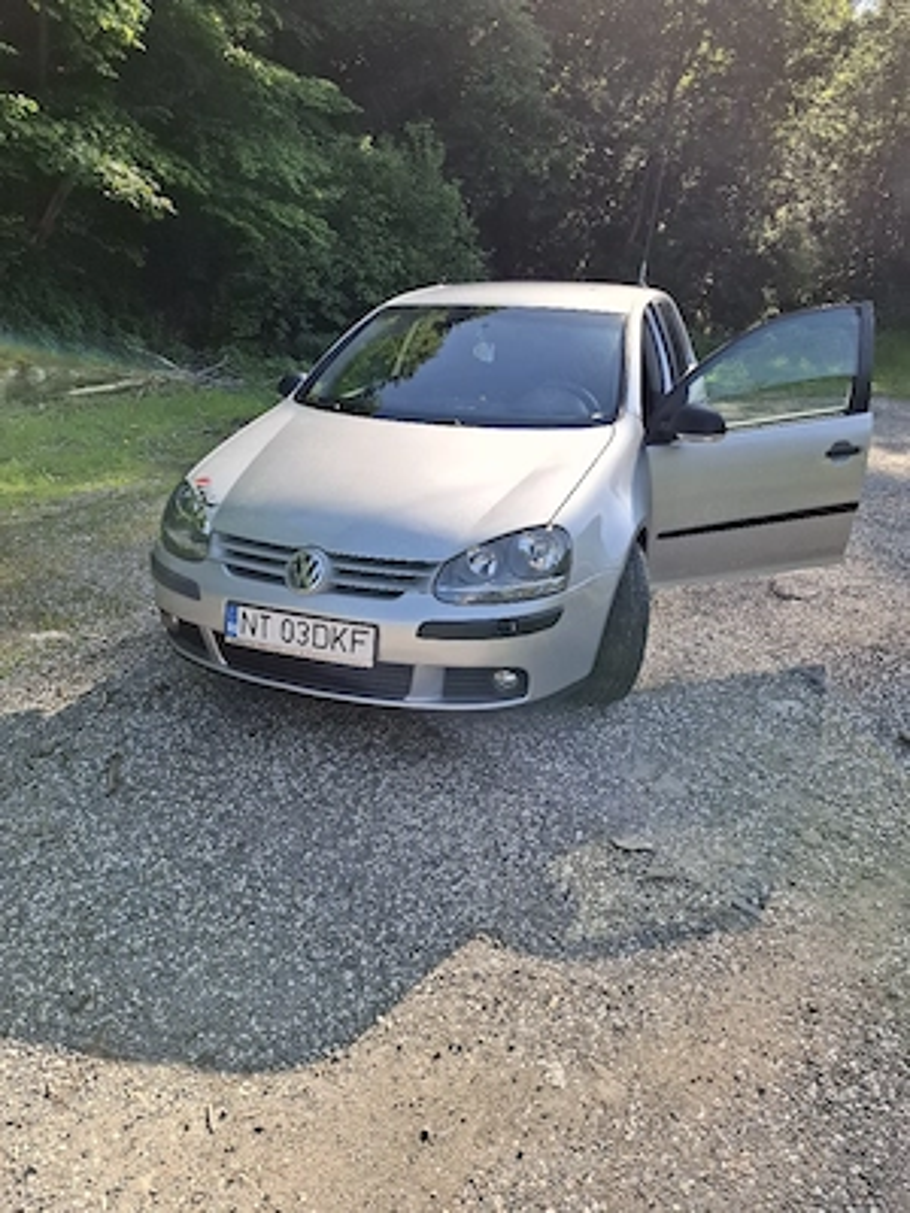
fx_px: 806
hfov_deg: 58.9
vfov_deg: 73.9
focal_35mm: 23
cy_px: 606
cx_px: 455
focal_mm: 5.54
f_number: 1.8
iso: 50
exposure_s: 1/1000
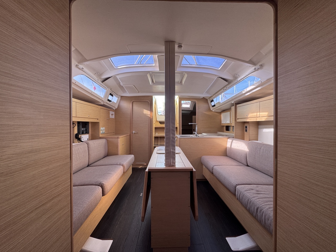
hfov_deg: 102.1
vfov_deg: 85.7
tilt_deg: -0.8
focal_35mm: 14
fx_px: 136
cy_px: 126
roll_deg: +0.0
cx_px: 168
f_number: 2.2
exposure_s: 1/99
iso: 100
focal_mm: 2.22
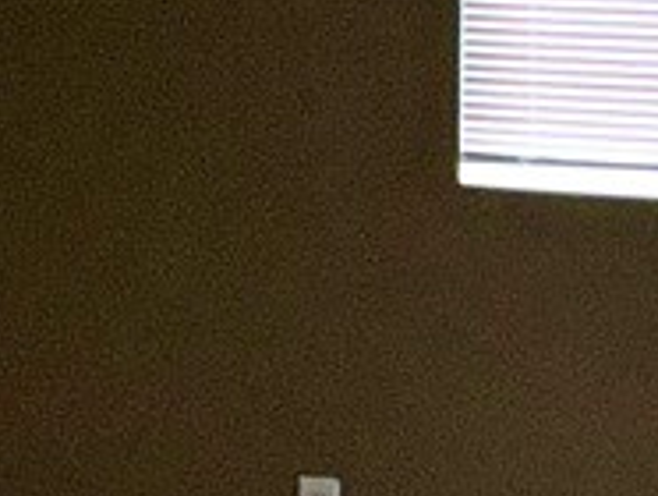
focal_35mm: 154
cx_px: 184
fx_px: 2931
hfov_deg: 12.8
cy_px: -46
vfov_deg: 9.6
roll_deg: -1.0
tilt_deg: -2.3
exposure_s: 1/60
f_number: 1.8
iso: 25
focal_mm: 3
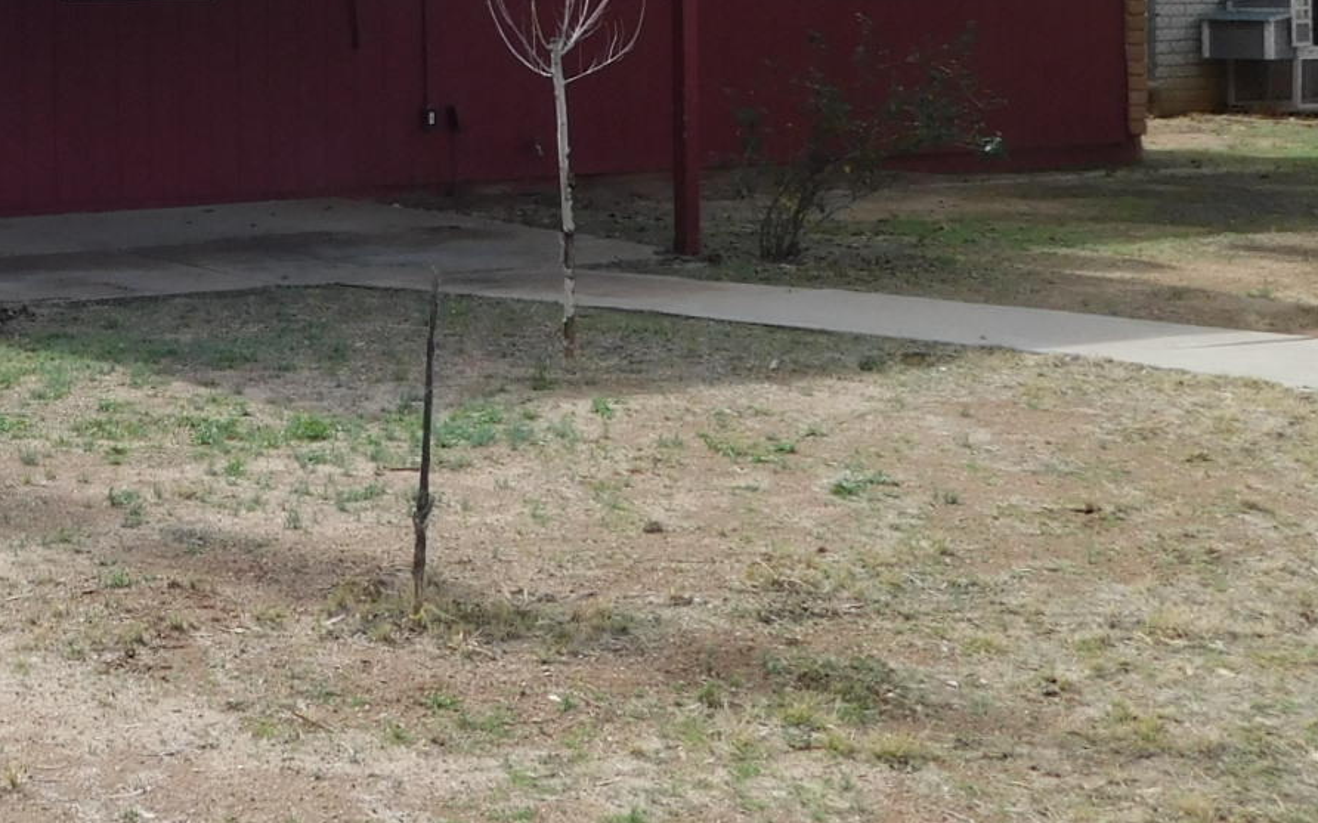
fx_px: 2909
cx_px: -145
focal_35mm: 81
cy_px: -34
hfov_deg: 23.8
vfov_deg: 15.7
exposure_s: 1/1000
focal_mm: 5.3
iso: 125
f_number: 3.2
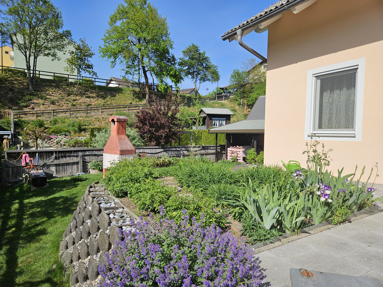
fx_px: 254
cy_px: 144
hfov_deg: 73.9
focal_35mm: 23
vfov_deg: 58.9
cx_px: 192
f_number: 1.8
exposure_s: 1/2352
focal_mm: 5.4
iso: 25
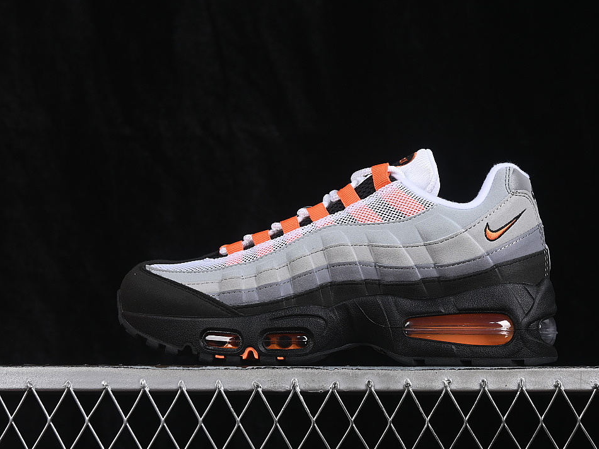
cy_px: 225
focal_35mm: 82
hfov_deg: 23.8
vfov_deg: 18.0
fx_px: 1419
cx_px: 340
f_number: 8
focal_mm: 50
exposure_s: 1/80
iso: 160
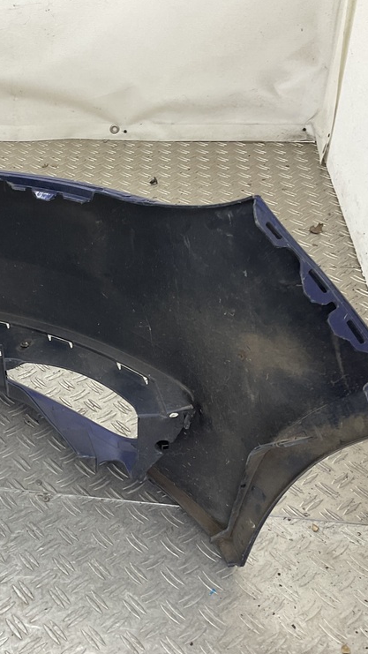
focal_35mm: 43
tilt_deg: -37.7
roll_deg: +4.2
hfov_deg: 26.3
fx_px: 746
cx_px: 4
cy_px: 328
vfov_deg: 47.4
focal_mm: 3
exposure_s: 1/120
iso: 40
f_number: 1.8
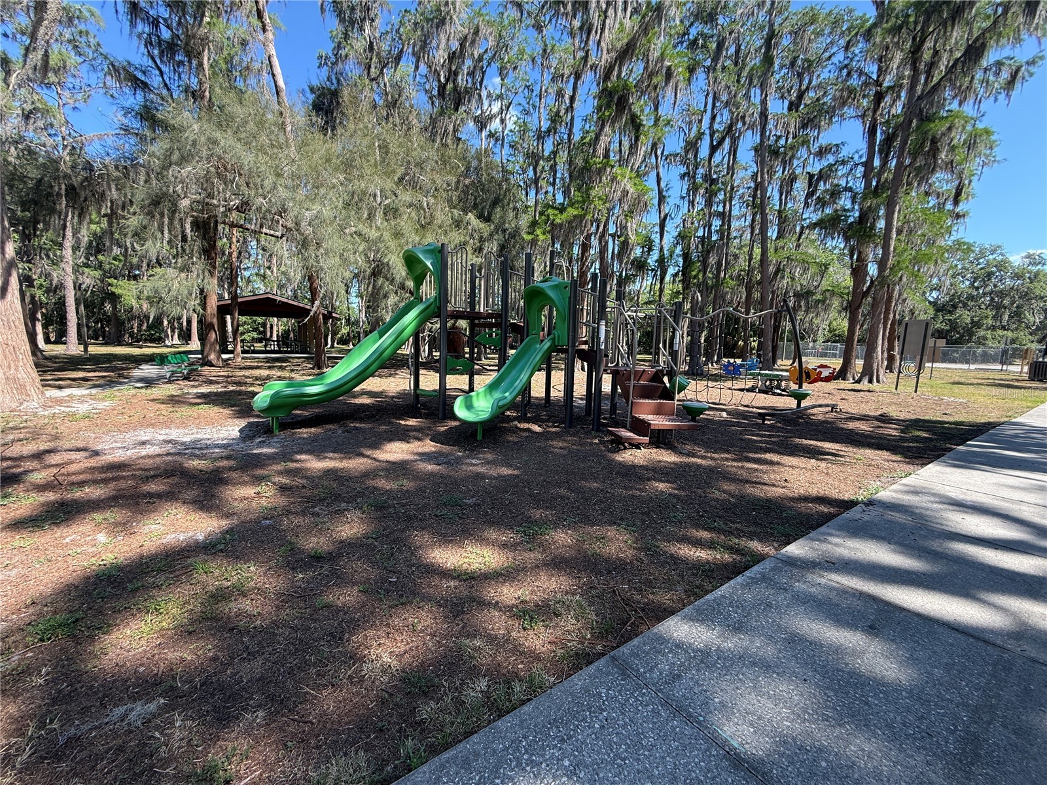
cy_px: 392
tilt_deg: -5.7
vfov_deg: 85.7
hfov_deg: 102.1
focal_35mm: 14
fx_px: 423
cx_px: 524
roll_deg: -1.2
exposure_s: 1/326
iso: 50
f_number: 2.2
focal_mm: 2.22
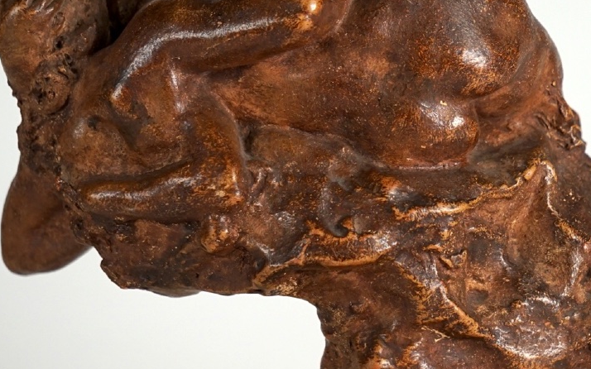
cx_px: 406
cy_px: 75
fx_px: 6297
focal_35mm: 391
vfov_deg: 3.4
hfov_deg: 5.4
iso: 640
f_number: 5.6
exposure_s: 1/250
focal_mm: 152
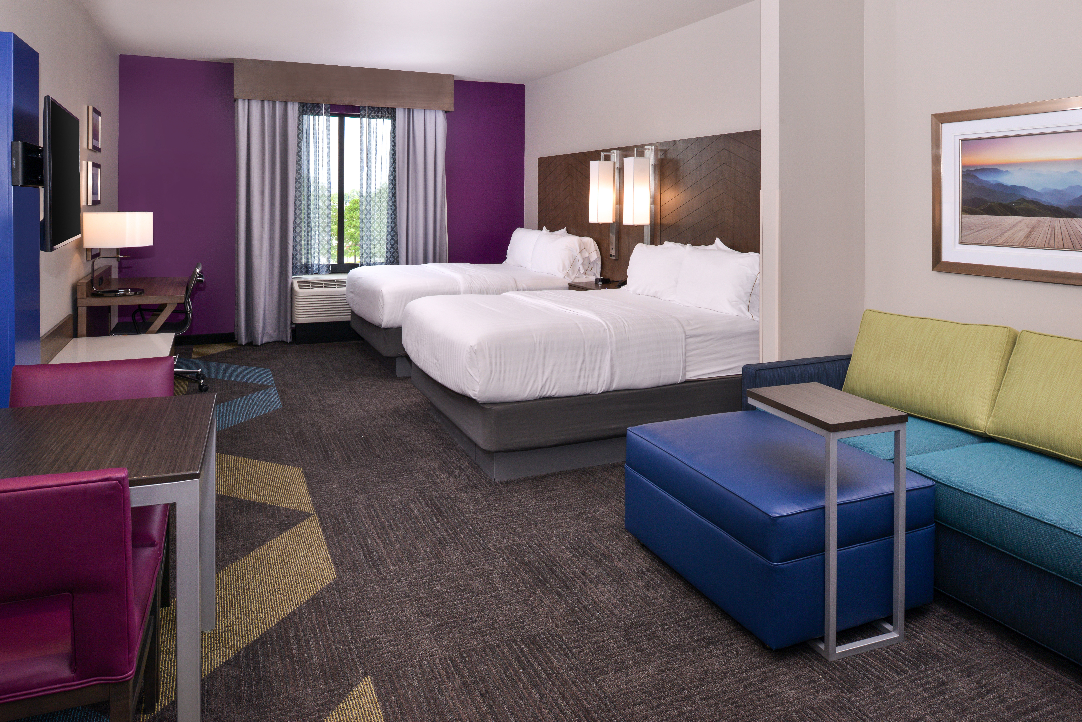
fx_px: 722
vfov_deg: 53.2
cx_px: 541
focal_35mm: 24
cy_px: 361
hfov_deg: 73.7
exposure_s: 1/30
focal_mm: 24
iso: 640
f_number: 13
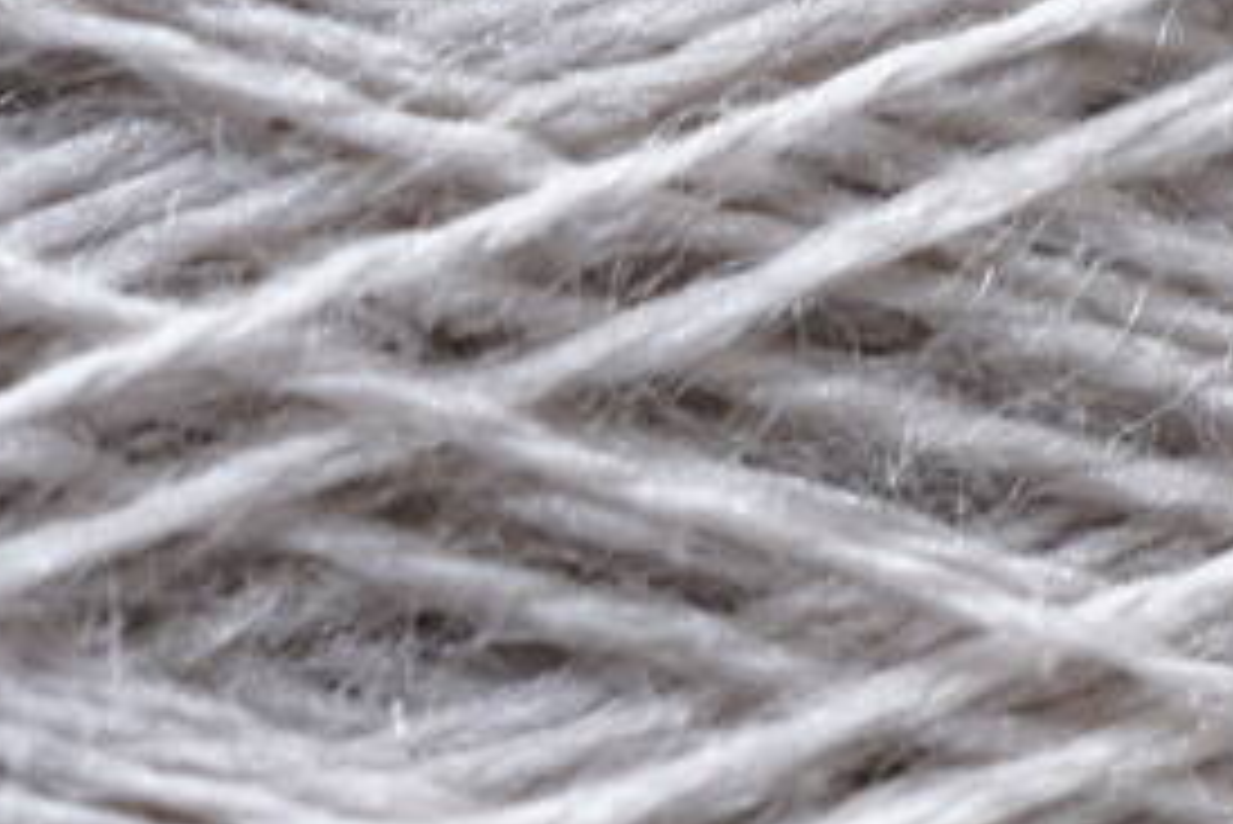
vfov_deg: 8.4
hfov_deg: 12.3
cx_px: -198
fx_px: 5620
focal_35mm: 164
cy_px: 574
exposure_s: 1/30
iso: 250
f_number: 5.6
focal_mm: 30
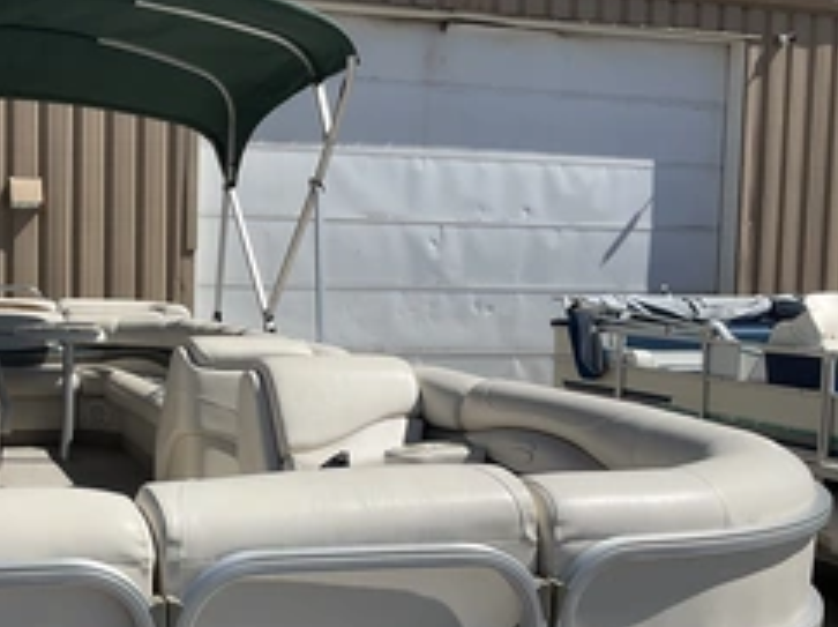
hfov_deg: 38.4
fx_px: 1161
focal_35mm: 48
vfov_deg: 30.2
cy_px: 367
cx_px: 187
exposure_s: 1/4065
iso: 25
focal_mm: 3
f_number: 1.8
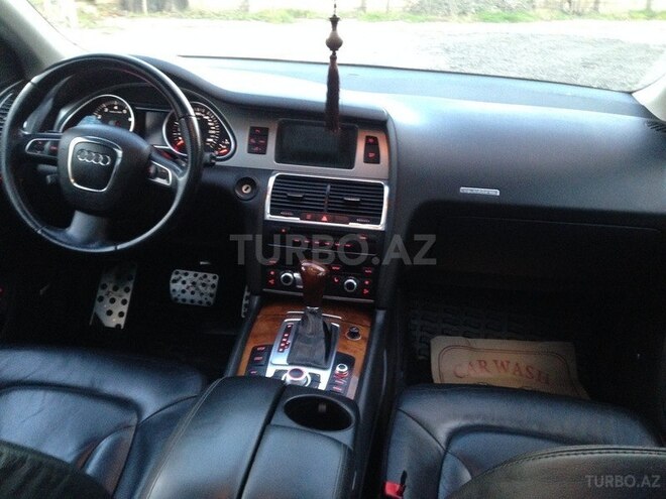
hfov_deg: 55.4
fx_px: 635
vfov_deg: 42.9
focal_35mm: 33
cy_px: 250
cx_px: 333
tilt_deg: -24.4
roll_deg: -0.1
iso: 400
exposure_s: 1/20
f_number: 2.4
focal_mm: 4.12
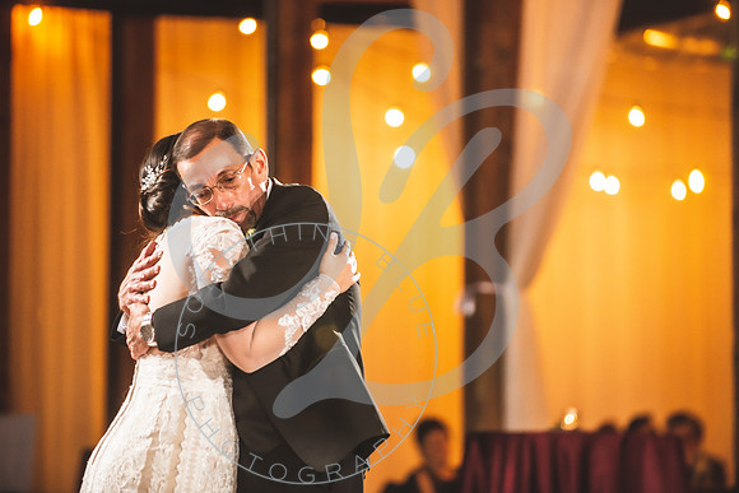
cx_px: 370
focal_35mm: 181
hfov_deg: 11.3
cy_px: 246
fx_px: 3721
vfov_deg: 7.6
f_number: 2.8
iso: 800
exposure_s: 1/160
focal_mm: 170
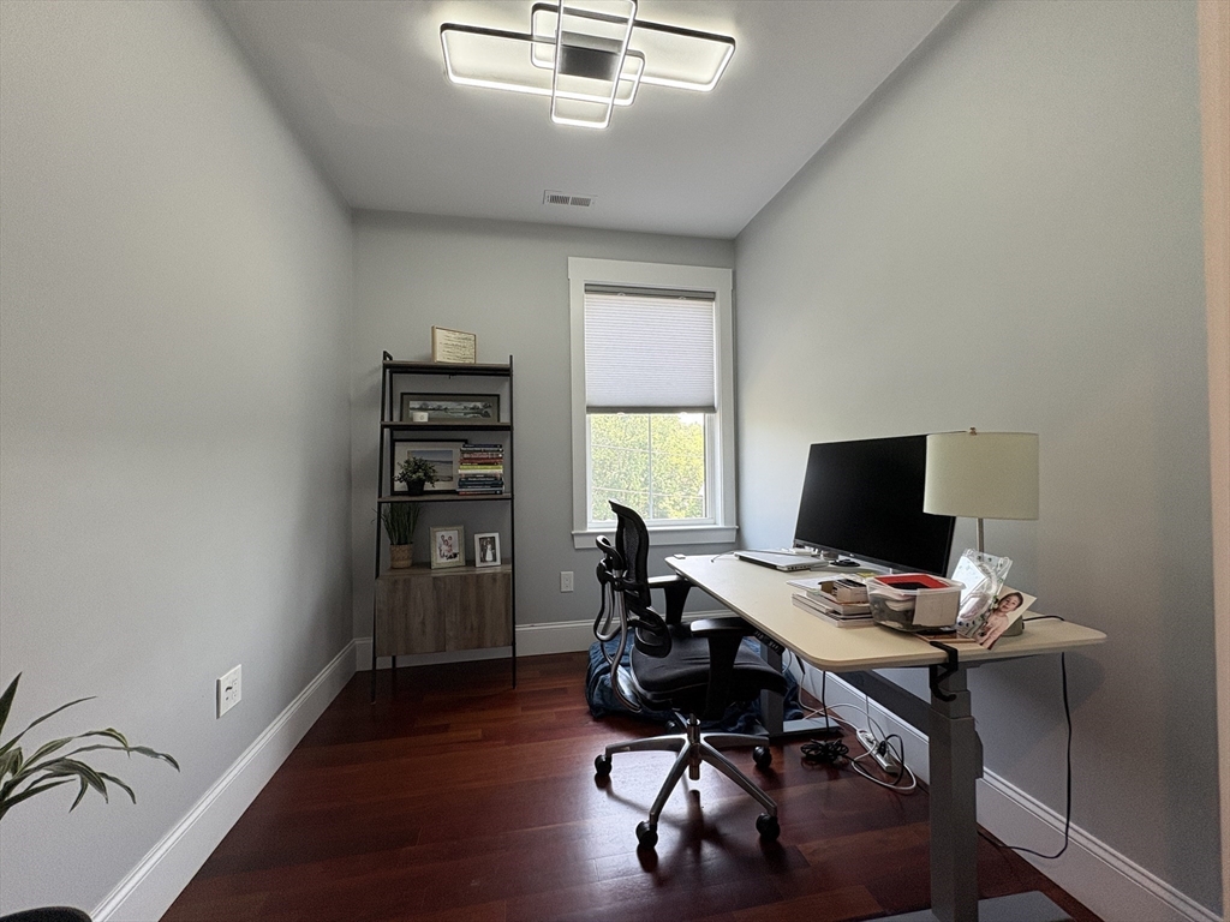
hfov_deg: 102.1
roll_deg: +1.0
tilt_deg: +0.7
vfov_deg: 85.7
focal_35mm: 14
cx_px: 615
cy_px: 461
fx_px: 497
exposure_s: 1/99
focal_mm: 2.22
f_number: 2.2
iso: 125
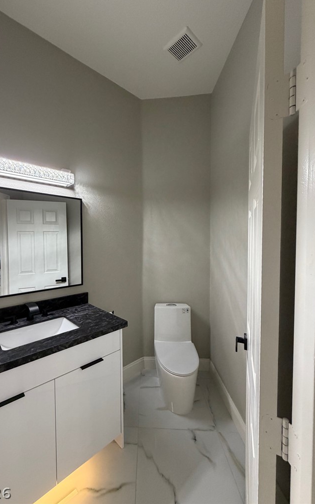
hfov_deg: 74.2
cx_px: 130
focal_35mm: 15
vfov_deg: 101.5
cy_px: 250
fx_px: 206
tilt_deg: -1.4
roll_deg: +0.5
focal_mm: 2.22
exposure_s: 1/120
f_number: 2.2
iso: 320
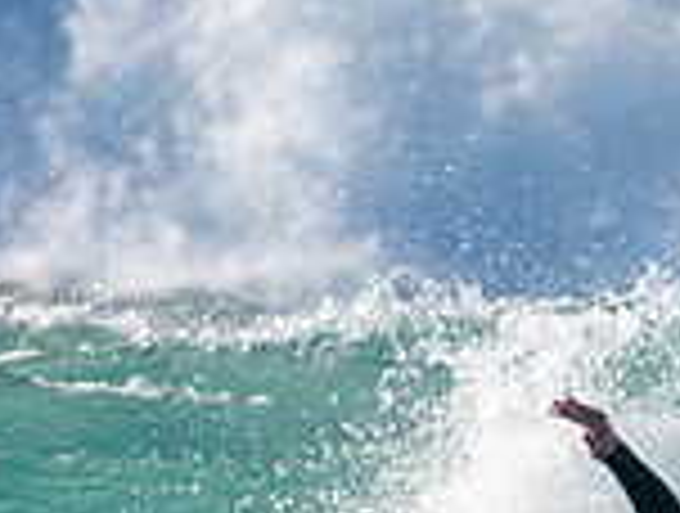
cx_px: 707
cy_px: 718
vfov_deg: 0.5
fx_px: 54426
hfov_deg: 0.7
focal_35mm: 2764
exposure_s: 1/1250
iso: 280
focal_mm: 500
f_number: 5.6
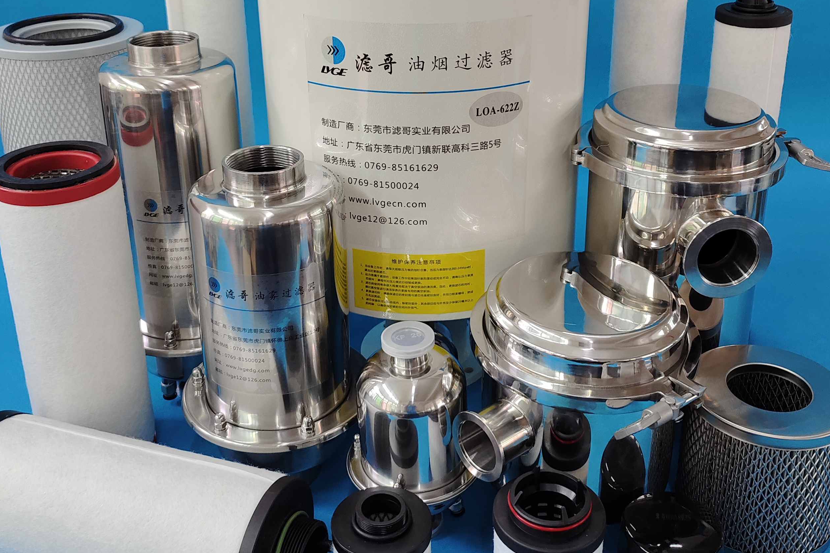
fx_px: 899
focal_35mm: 39
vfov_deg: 33.9
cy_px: 179
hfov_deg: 49.6
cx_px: 416
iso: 298
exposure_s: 1/100
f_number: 1.57
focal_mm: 6.51
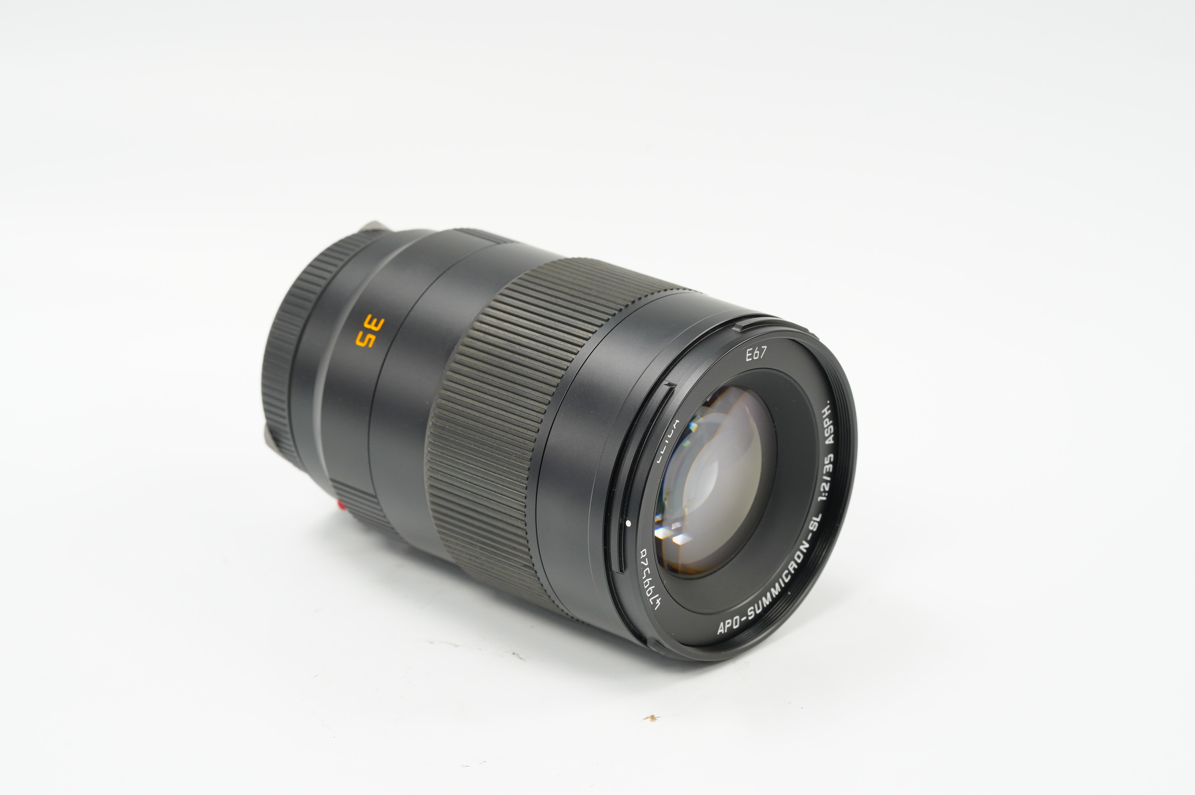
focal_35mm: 90
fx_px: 2985
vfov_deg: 15.2
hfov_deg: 22.6
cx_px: 598
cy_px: 398
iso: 1000
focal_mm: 90
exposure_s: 1/10
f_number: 11
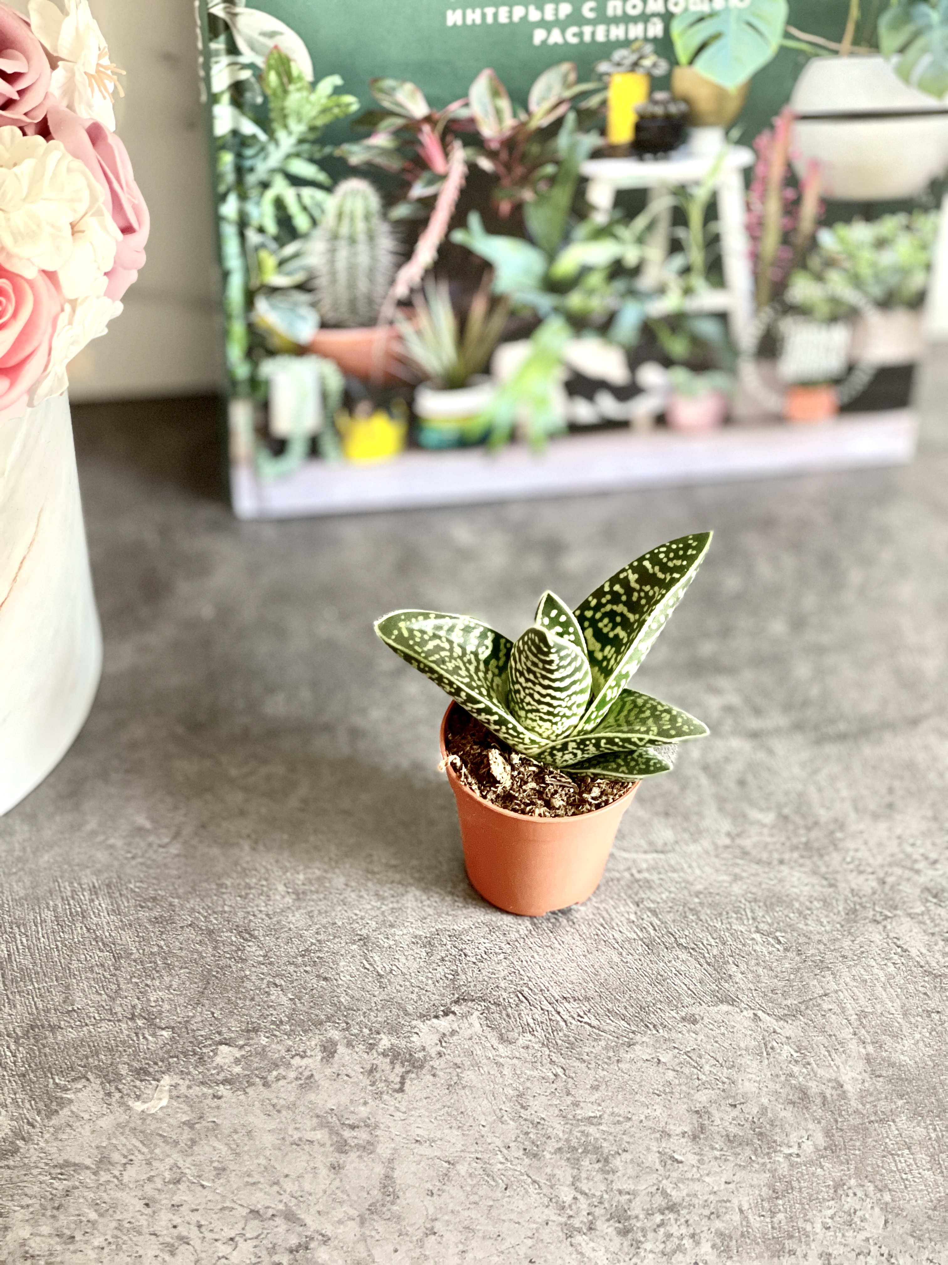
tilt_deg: -45.8
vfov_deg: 30.3
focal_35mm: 64
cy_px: 632
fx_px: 2337
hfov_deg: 22.9
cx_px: 474
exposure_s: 1/40
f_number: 2.2
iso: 250
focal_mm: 7.5
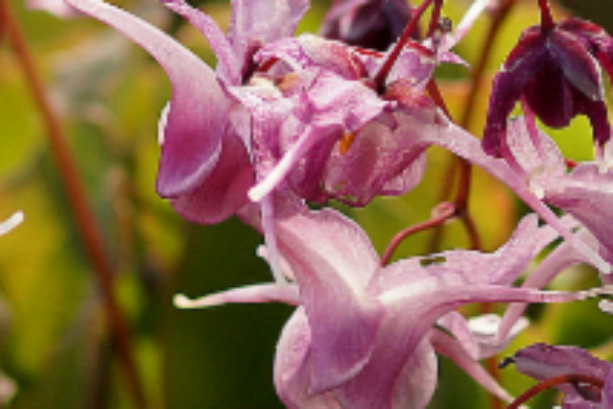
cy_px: 179
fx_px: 14421
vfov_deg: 1.6
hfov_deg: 2.4
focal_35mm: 847
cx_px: 544
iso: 100
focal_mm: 100
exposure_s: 1/200
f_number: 4
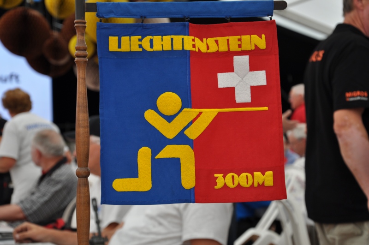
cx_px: 184
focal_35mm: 93
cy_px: 122
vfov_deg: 14.7
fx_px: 952
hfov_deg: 21.9
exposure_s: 1/200
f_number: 7.1
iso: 200
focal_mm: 62
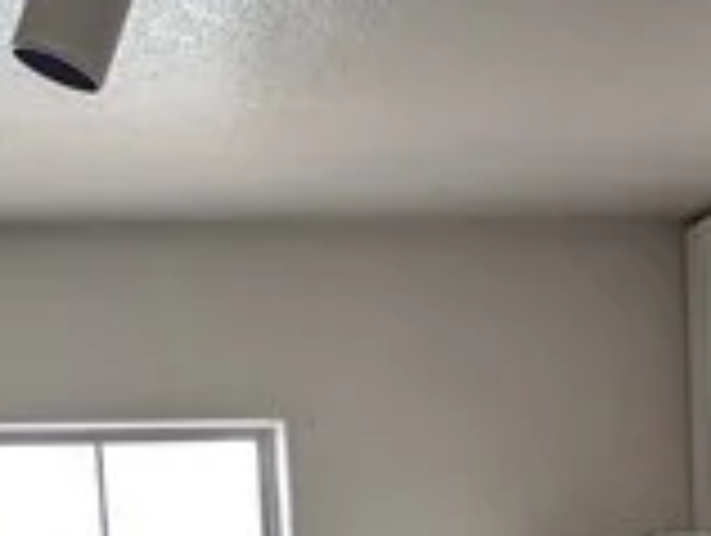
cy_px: 1482
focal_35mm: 155
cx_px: 421
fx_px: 3188
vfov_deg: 8.4
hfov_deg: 12.7
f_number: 1.85
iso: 103
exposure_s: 1/70
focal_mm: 6.81
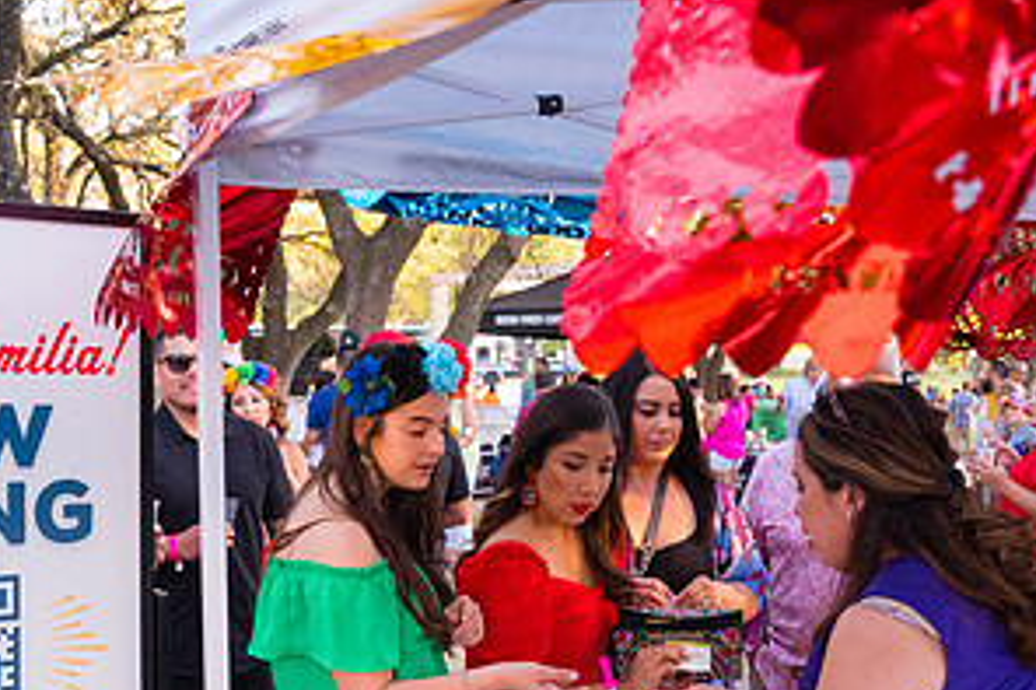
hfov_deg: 39.6
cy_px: 515
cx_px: 452
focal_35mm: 50
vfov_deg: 26.6
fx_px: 1438
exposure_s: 1/800
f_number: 4
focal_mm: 25.5
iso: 1600
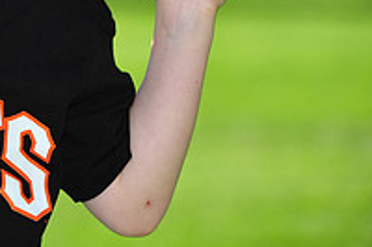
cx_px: -140
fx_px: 3355
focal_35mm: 325
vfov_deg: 4.2
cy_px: -97
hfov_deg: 6.3
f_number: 4.5
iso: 200
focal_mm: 112
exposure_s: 1/800
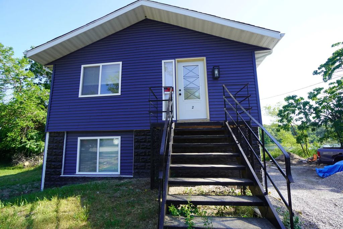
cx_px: 172
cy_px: 114
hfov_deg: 90.0
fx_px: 172
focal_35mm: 18
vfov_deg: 67.4
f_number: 5
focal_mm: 12
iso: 100
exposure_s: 1/125
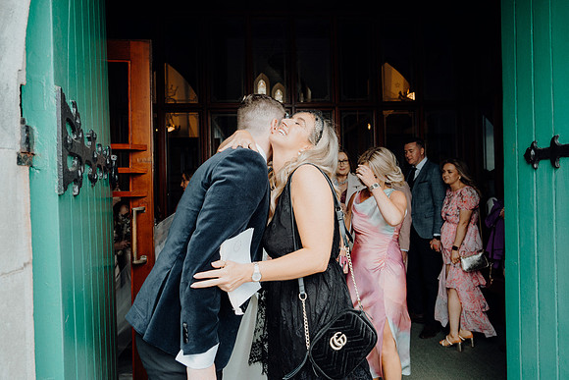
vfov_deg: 53.2
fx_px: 379
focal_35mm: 24
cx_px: 284
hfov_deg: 73.7
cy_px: 190
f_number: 3.5
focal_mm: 24
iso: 320
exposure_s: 1/200
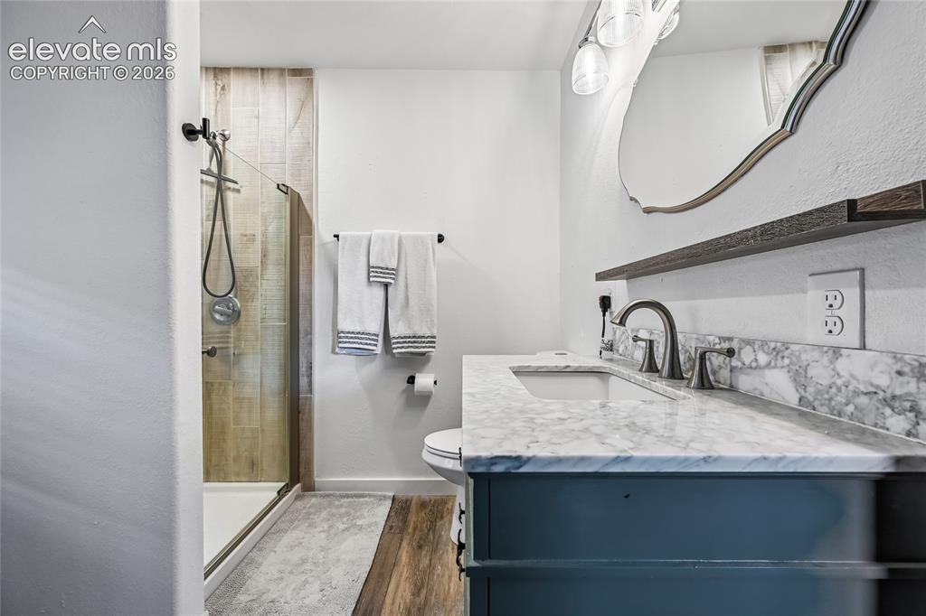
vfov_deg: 81.2
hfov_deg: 104.3
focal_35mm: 14
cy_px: 308
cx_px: 463
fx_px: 360
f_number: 9
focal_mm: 14
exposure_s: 1/15
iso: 250
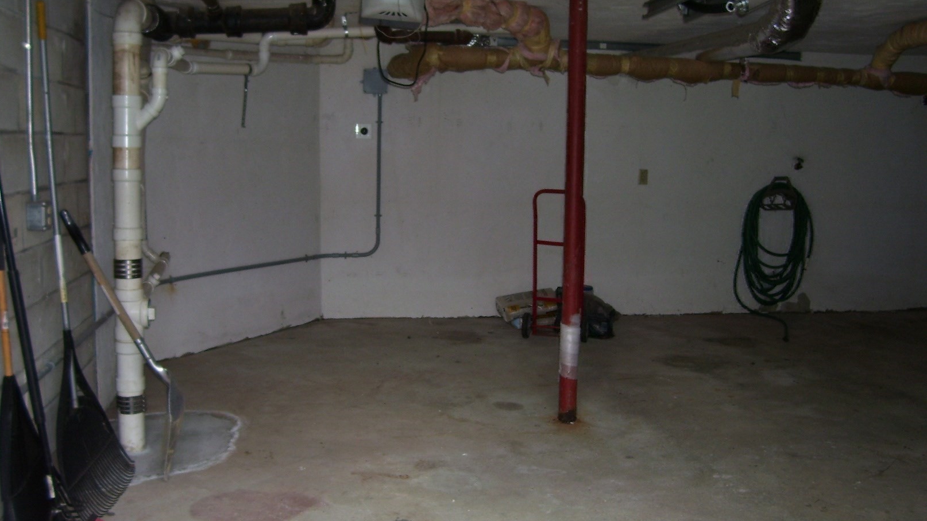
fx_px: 934
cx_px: 453
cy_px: 235
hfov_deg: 52.8
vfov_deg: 31.2
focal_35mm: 38
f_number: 2.7
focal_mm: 5.6
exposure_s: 1/60
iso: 80
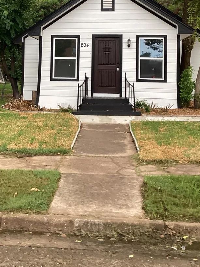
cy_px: 48
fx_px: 401
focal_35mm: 52
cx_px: 62
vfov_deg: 35.5
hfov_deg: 27.8
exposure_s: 1/60
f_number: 2.4
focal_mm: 3.3
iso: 125
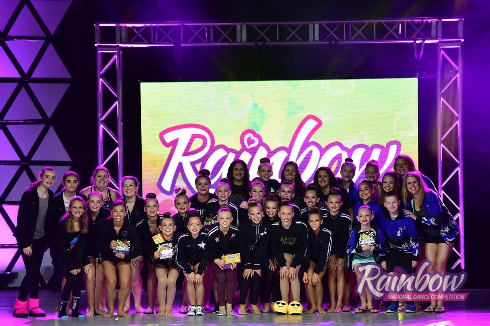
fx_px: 2381
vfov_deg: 7.8
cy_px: 163
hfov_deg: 11.8
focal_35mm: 175
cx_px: 245
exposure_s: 1/200
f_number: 2.8
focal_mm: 175
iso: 1250
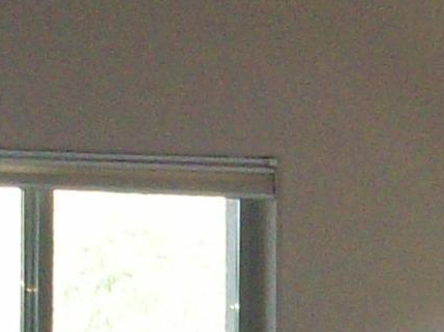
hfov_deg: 8.1
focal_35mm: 238
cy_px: 516
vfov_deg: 6.2
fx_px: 3050
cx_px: 677
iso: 160
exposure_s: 1/100
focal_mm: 5.7
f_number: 2.8
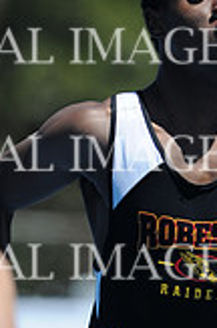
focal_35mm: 1424
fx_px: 12929
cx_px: 227
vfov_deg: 1.5
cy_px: 423
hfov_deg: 1.0
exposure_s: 1/2000
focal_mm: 400
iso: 320
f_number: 5.6
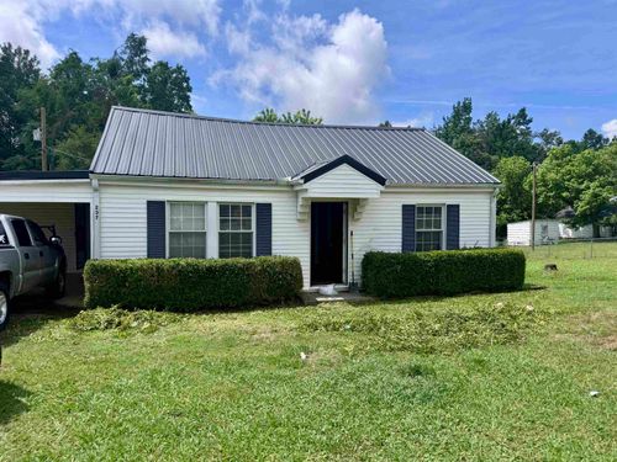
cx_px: 308
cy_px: 231
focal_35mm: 24
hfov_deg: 71.6
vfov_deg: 56.8
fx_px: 428
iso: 80
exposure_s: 1/5348
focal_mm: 6.76
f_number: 1.78
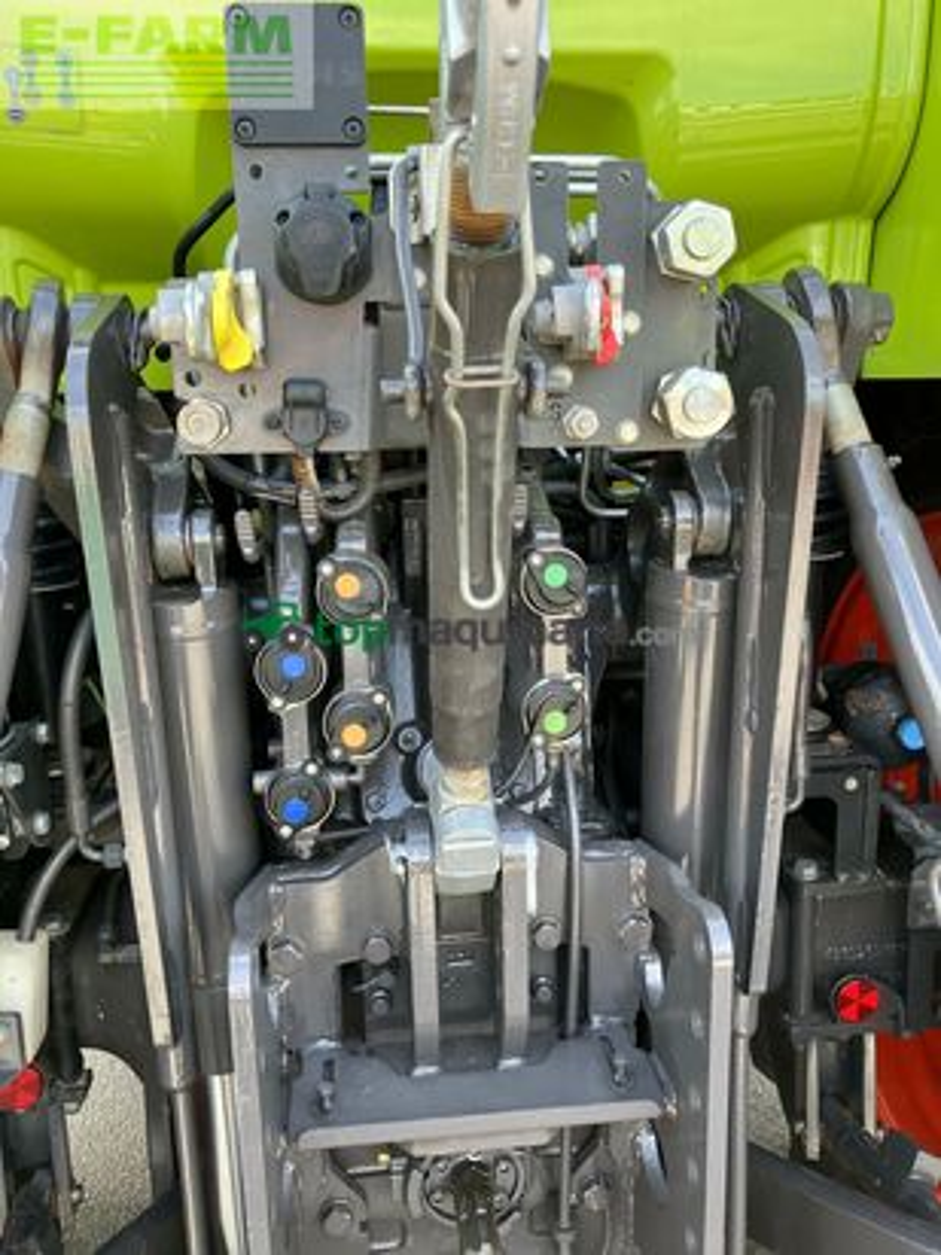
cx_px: 470
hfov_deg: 49.7
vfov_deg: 63.4
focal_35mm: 28
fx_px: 1015
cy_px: 628
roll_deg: +1.1
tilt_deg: -13.0
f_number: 1.8
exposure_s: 1/121
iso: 32
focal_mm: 3.99
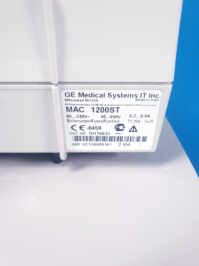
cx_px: 100
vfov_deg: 67.3
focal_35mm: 26
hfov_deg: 53.1
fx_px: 199
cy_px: 133
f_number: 2.4
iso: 400
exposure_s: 1/50
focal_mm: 4.3
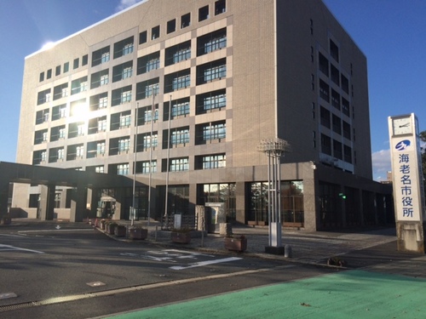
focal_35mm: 29
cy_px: 160
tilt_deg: +7.8
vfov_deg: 48.2
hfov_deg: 61.7
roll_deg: -2.5
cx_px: 213
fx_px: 357
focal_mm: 4.15
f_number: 2.2
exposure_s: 1/2415
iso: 32
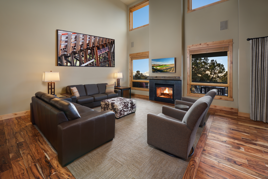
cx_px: 134
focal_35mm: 14
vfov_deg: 81.2
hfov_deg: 104.2
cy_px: 90
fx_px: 104
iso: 200
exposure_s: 1/13
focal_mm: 14
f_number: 16
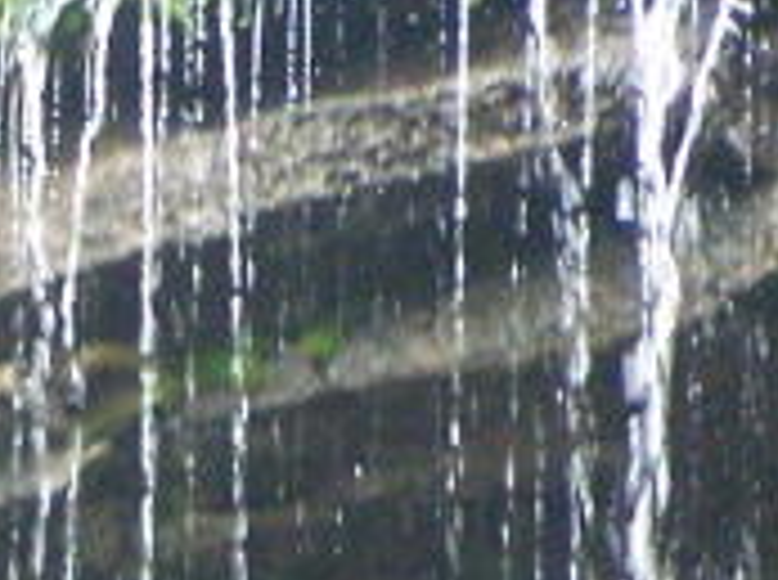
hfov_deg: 2.1
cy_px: 1200
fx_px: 21150
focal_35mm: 943
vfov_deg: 1.6
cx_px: -940
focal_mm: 26.4
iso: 400
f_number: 3.6
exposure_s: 1/60
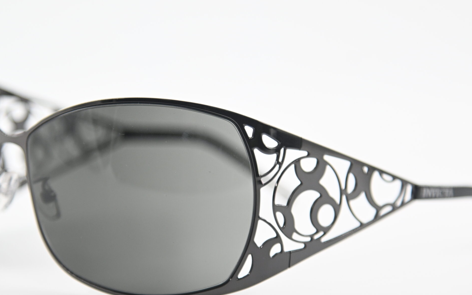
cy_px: 156
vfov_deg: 6.3
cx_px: 204
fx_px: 2675
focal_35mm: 208
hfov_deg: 10.1
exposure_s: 1/400
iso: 400
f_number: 4
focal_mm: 100
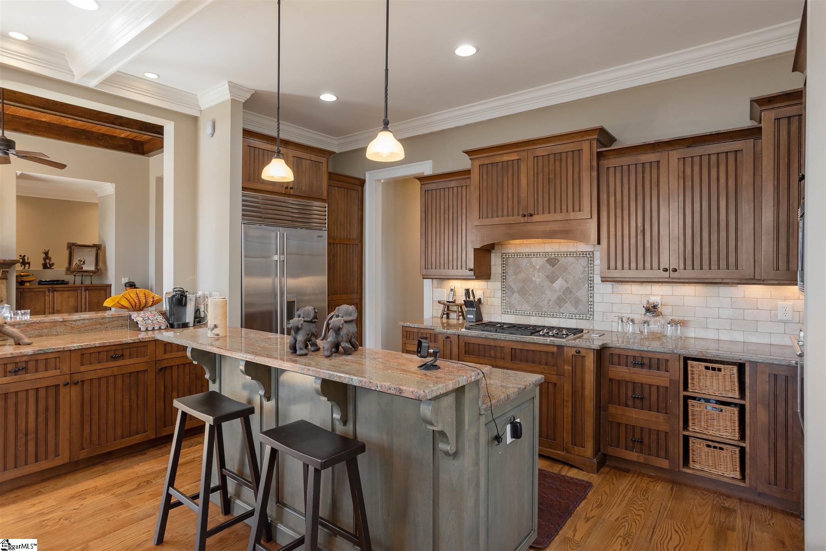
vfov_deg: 64.6
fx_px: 436
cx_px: 413
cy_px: 276
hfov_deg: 86.9
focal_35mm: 19
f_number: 8
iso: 320
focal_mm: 19
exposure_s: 1/30
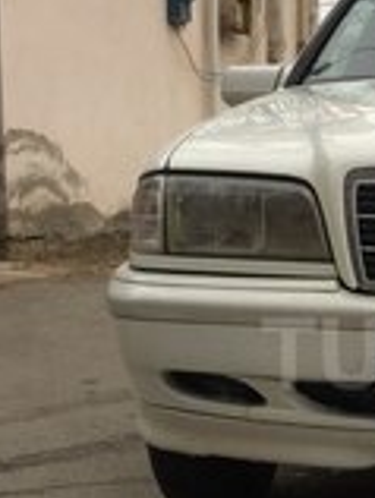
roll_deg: -1.4
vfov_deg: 21.4
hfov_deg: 15.4
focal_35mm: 91
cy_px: 353
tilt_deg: -10.0
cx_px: 504
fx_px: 1311
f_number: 2.2
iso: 32
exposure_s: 1/120
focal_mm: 4.15
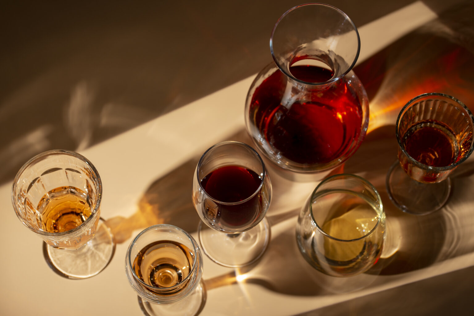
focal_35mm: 105
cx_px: 237
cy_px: 158
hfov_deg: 19.5
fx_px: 1383
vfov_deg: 13.0
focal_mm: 105
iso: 100
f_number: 8
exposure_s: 1/80
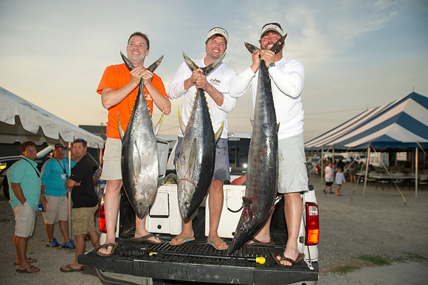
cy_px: 142
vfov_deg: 53.1
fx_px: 285
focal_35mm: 24
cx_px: 214
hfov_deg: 73.8
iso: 125
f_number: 3.2
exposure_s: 1/250
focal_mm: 24
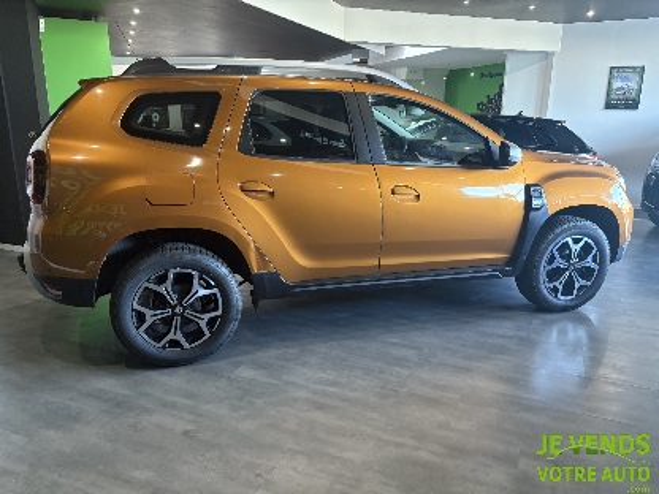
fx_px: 495
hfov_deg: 67.3
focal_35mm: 26
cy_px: 247
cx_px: 330
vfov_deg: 53.1
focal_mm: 5.96
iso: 320
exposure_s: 1/50
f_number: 1.6
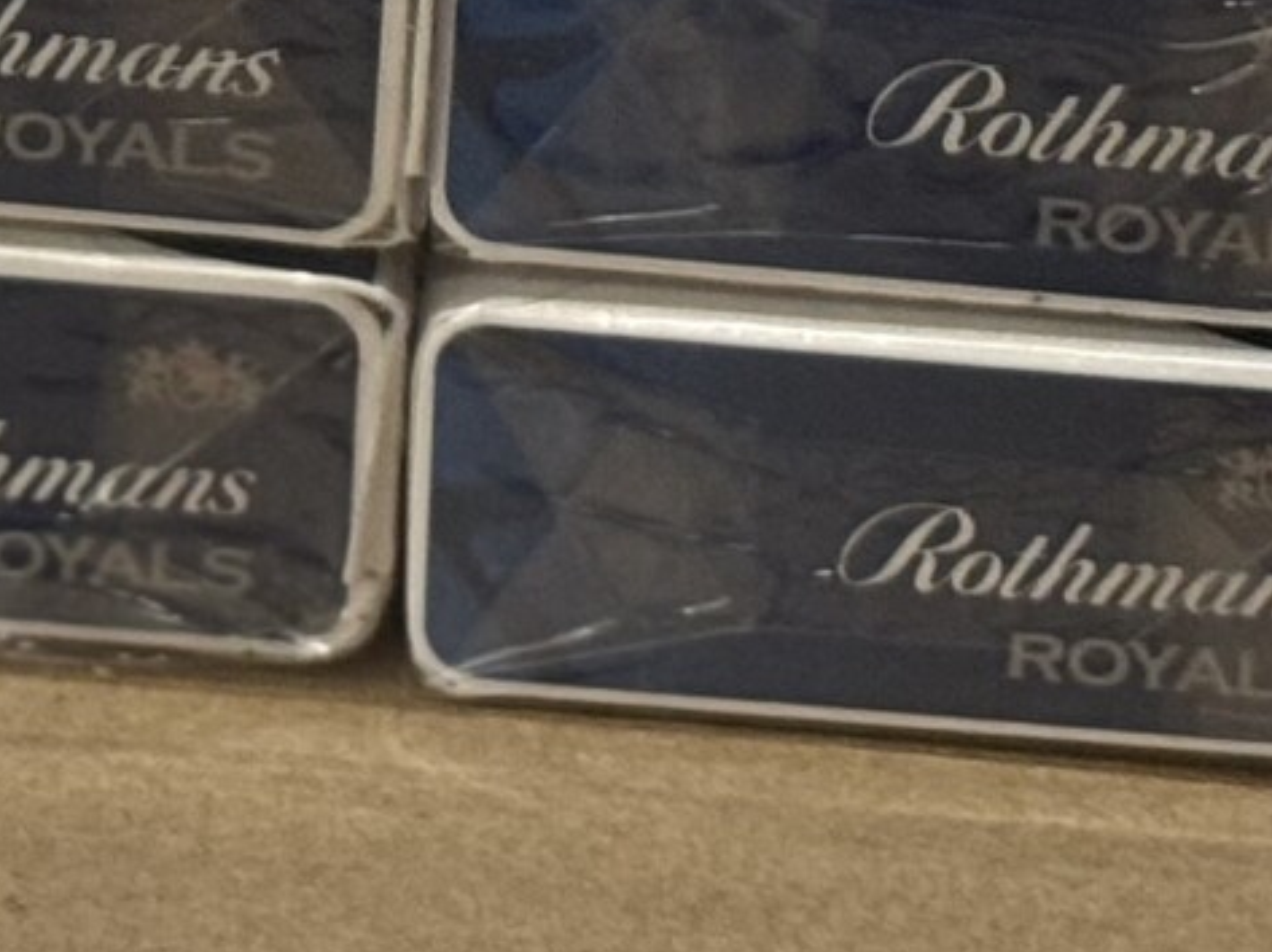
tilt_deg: -18.6
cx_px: 156
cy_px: -1186
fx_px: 9547
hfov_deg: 7.6
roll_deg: +0.5
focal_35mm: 260
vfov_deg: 5.5
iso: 250
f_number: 1.78
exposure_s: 1/50
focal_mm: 6.76
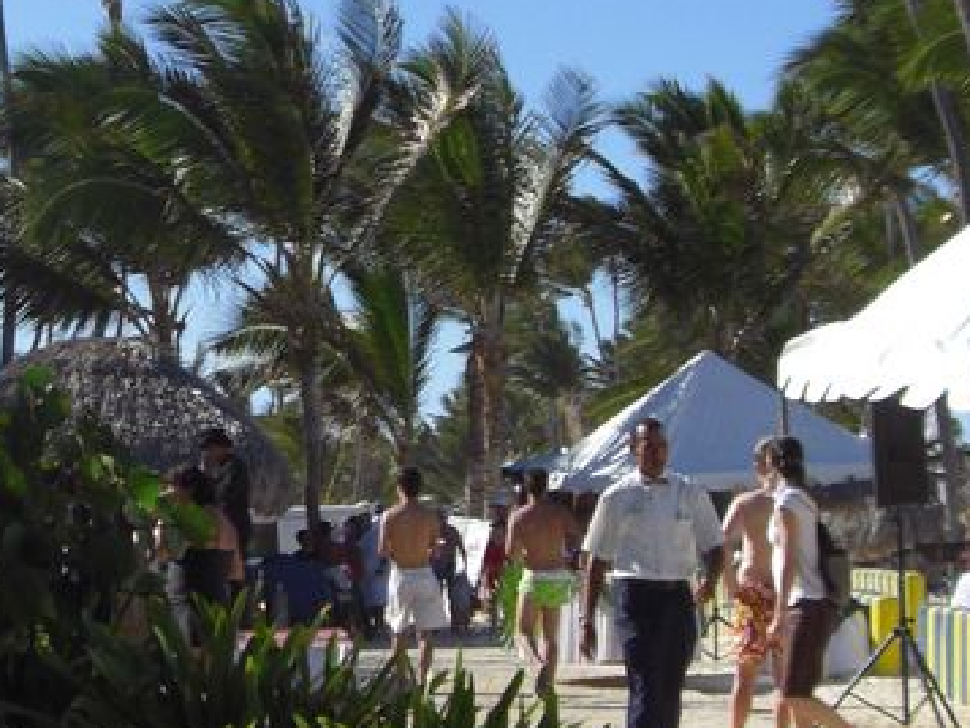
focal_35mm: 109
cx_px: 201
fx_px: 3055
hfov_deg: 17.9
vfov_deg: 13.5
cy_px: 158
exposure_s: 1/160
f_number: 8
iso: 64
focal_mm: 6.2
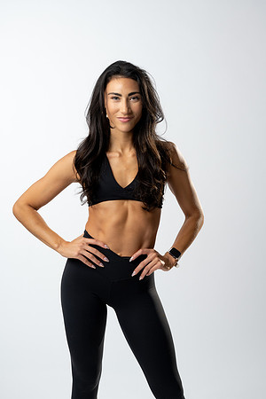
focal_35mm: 85
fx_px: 942
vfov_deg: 23.9
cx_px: 133
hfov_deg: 16.1
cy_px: 200
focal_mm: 85
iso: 400
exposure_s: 1/125
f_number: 3.5
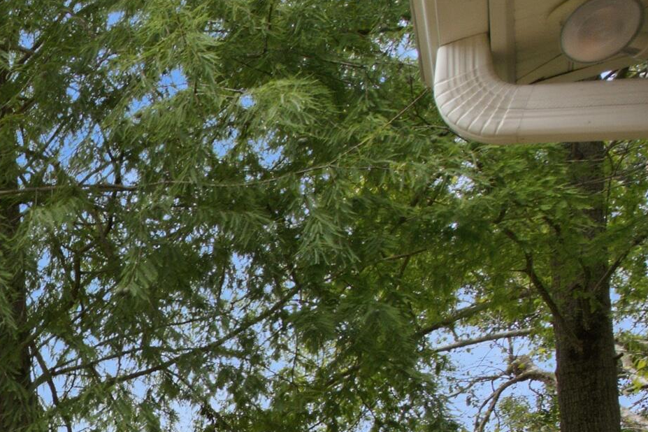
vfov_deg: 20.5
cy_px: 674
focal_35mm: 55
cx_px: -359
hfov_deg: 25.5
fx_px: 990
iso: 400
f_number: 6.3
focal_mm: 17
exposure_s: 1/500
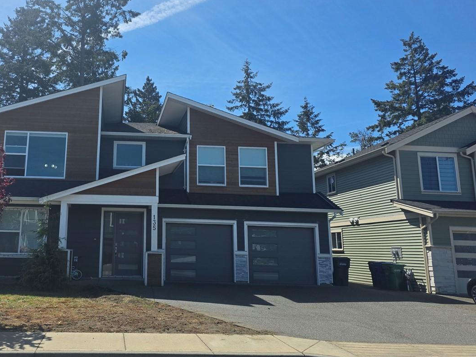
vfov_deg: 40.5
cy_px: 140
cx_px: 143
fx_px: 481
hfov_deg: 51.2
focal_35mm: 35
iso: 80
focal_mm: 6.3
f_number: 1.7
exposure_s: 1/7626
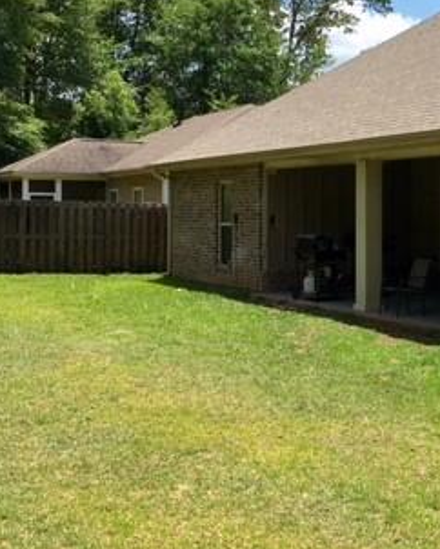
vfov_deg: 31.3
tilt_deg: +0.4
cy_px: 218
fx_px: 976
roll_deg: -0.5
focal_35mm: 60
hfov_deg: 24.9
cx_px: 367
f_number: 2.2
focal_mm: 4.15
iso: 25
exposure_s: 1/1637
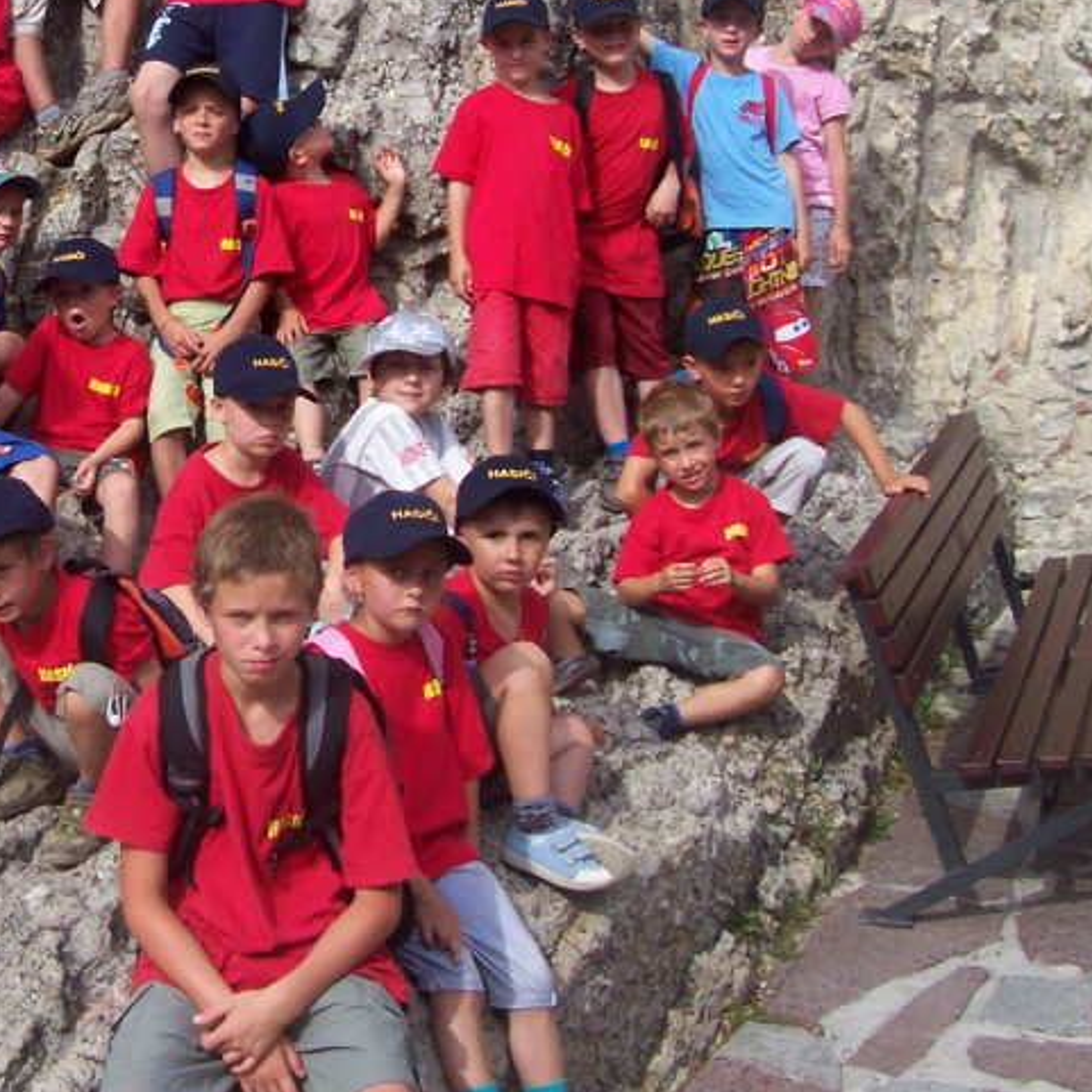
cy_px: 370
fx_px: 2284
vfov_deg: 26.7
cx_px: 277
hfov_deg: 26.6
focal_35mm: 64
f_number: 2.7
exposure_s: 1/668
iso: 80
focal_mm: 5.6
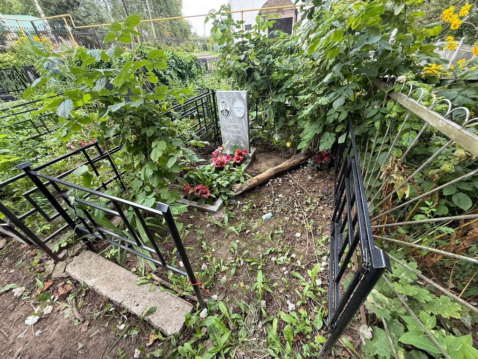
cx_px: 239
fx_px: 193
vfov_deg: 85.7
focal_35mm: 14
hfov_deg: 102.1
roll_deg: +3.7
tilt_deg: -33.0
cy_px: 180
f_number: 2.2
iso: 80
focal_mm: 2.22
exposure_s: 1/99
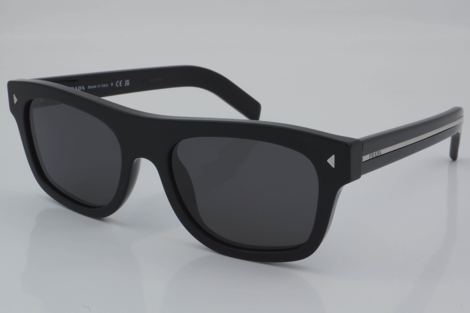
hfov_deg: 27.0
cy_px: 156
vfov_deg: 18.2
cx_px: 235
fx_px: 979
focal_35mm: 75
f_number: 32
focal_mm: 50
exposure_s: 1/4
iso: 100
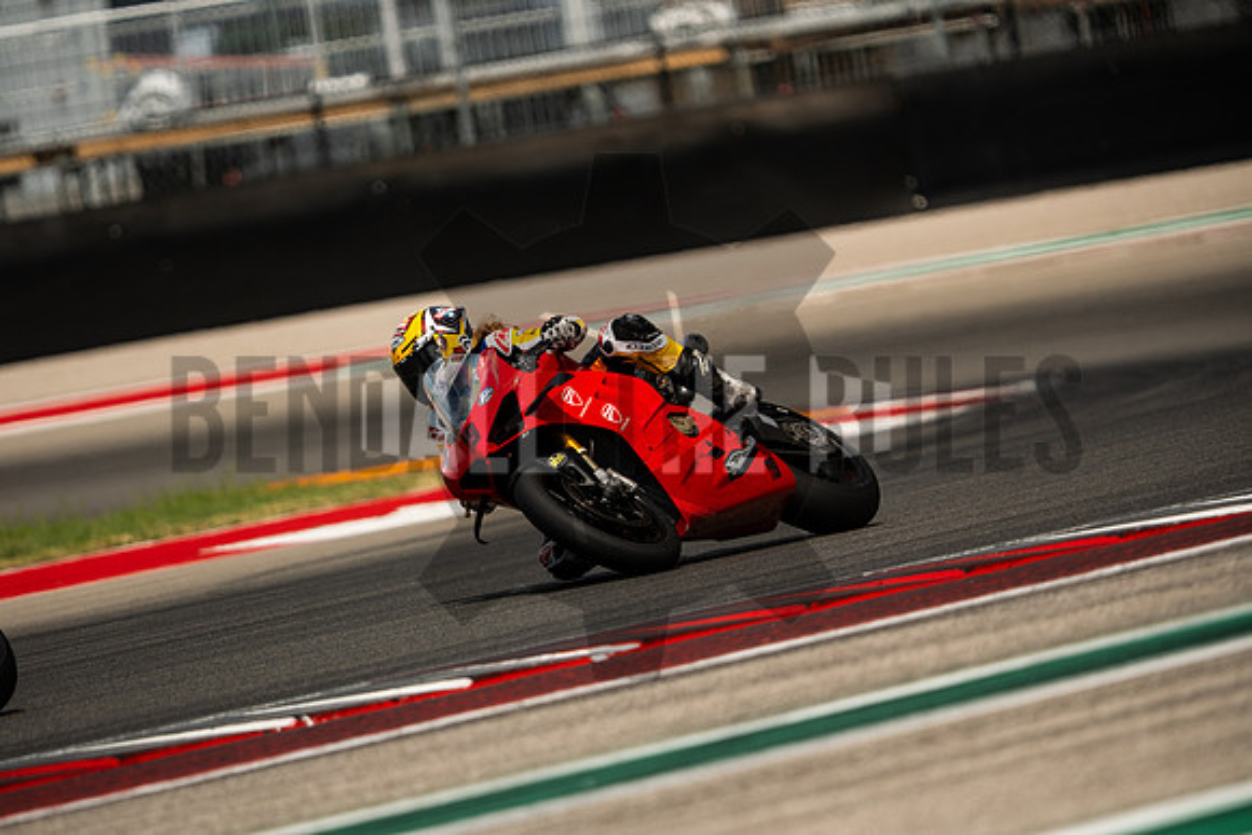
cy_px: 418
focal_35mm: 420
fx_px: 14609
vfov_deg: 3.3
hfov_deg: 4.9
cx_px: 626
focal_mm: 280
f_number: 2.8
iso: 200
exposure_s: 1/2500
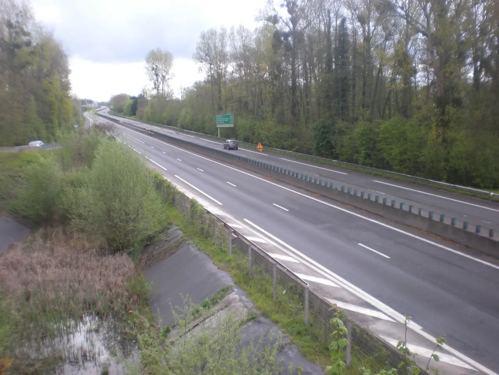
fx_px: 548
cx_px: 250
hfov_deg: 49.0
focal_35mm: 38
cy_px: 188
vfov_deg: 37.7
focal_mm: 6.3
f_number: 3.1
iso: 64
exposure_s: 1/179
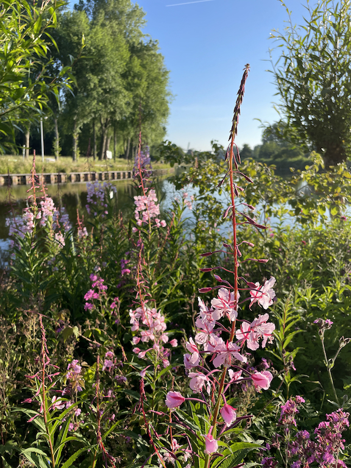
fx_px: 352
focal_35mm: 26
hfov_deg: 53.1
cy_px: 234
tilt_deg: -11.4
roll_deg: -0.6
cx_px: 176
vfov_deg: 67.3
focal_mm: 4.2
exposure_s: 1/1595
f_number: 1.6
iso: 50
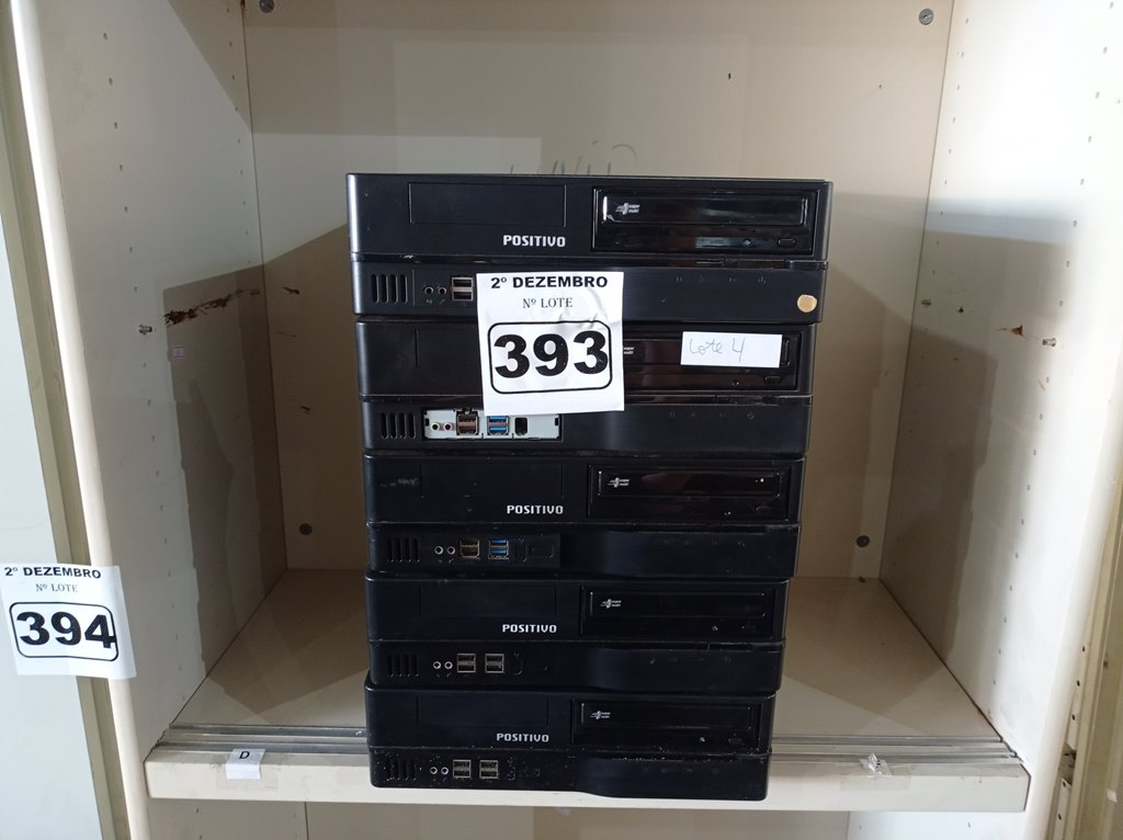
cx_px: 562
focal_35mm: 28
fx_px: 908
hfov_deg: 63.5
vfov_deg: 49.7
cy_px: 420
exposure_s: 1/24
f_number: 1.79
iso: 422
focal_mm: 4.7
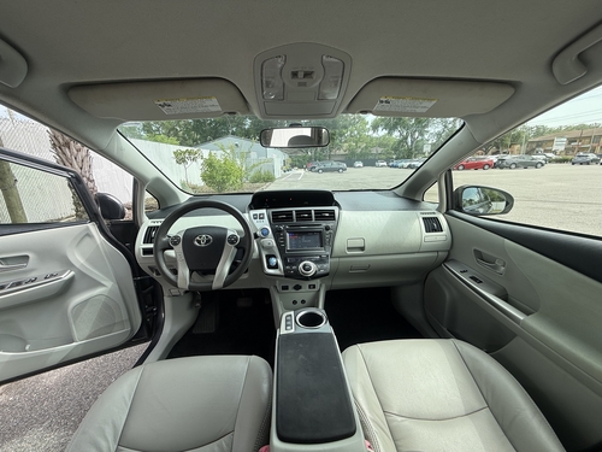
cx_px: 301
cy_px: 226
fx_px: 243
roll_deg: +1.8
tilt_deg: -14.6
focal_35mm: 14
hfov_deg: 102.1
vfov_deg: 85.7
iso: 50
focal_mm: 2.22
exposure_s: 1/472
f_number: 2.2
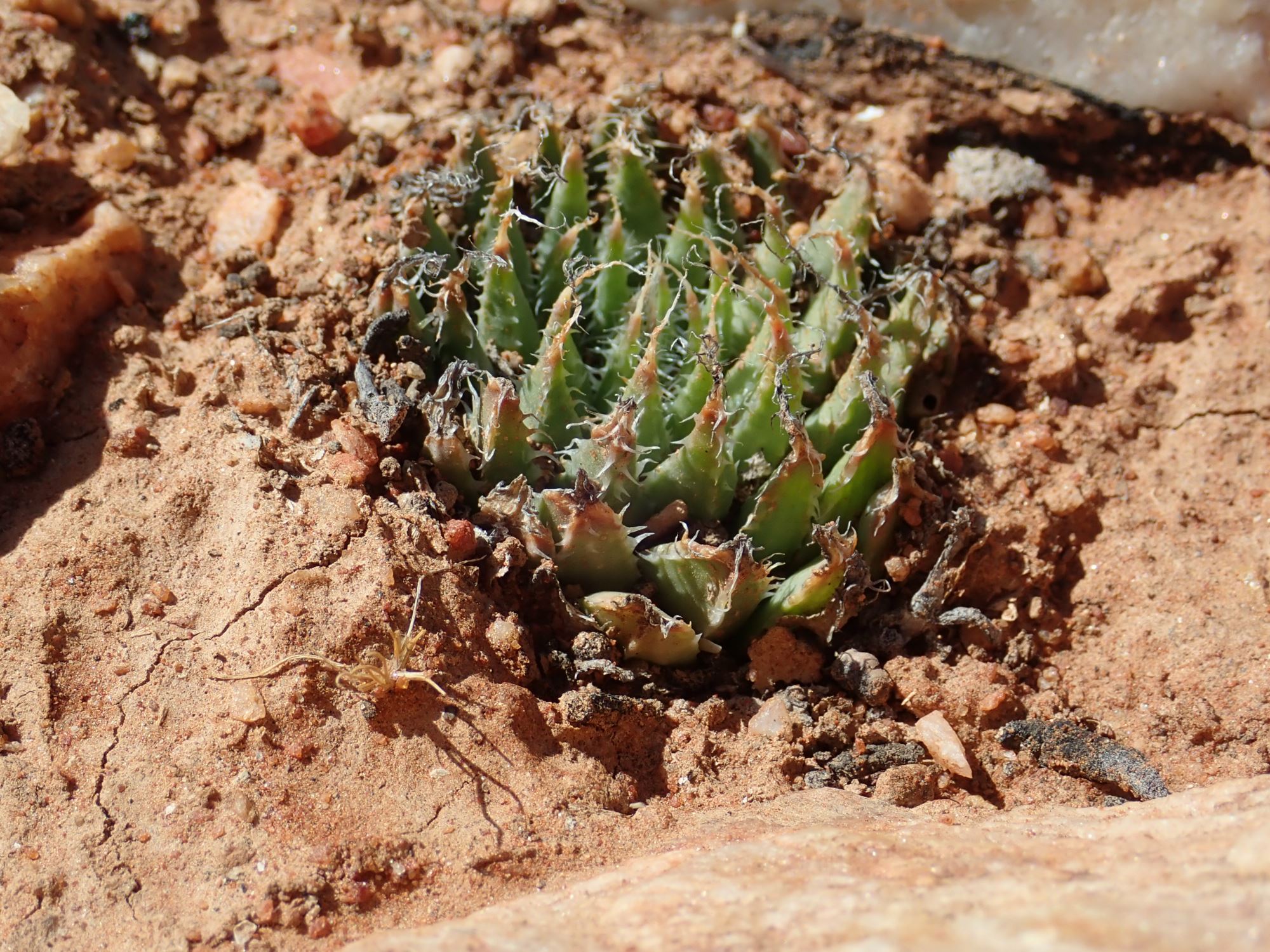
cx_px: 635
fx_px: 2238
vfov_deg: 24.0
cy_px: 476
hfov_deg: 31.7
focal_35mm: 61
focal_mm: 11.01
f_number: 5
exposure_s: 1/500
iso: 100
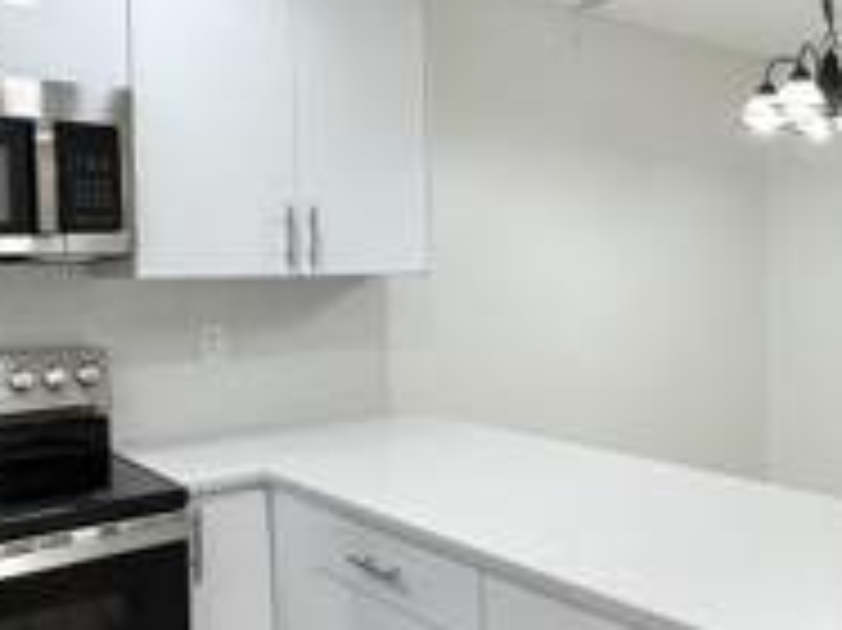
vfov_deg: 39.6
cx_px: 617
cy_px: 295
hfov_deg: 49.6
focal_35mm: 36
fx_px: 875
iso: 100
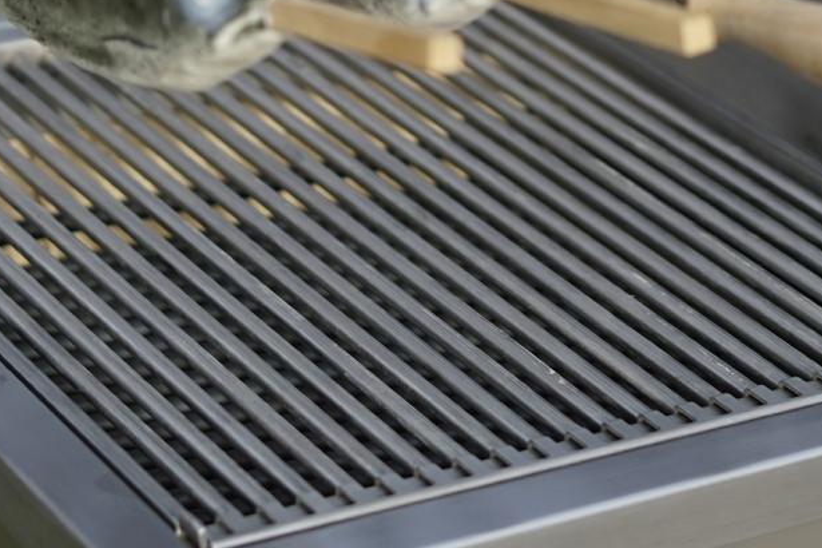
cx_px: 543
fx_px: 3562
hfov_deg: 13.1
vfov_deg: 8.8
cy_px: 13
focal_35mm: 156
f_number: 2.5
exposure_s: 1/1250
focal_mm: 50
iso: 100
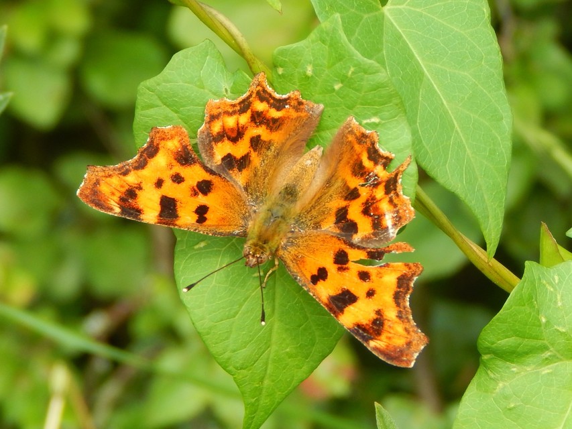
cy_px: 214
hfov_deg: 9.6
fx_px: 3421
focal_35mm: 207
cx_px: 286
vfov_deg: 7.2
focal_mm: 37.1
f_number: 5.4
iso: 125
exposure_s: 1/50
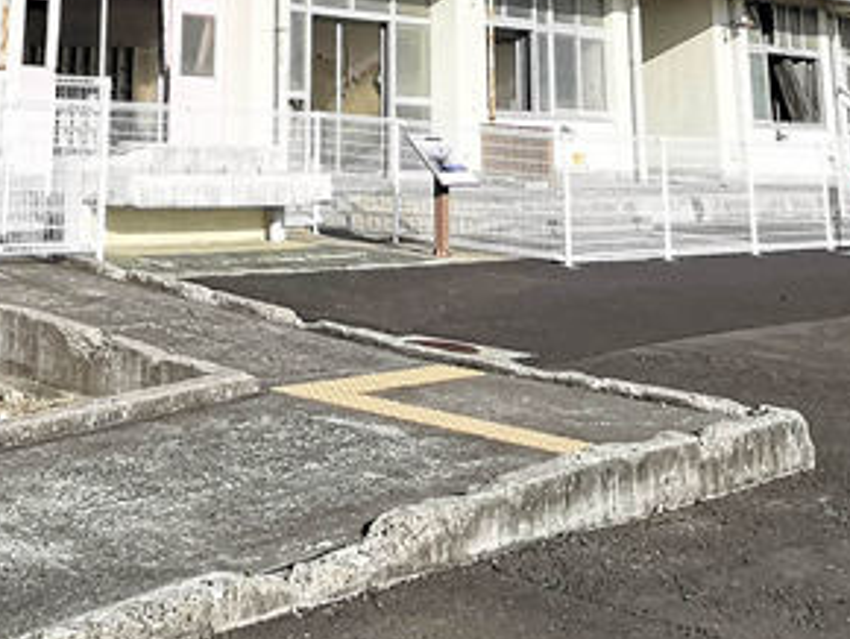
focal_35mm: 60
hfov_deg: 30.6
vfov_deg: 19.5
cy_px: -446
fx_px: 1475
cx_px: 73
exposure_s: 1/1302
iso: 50
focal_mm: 2.26
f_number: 2.2
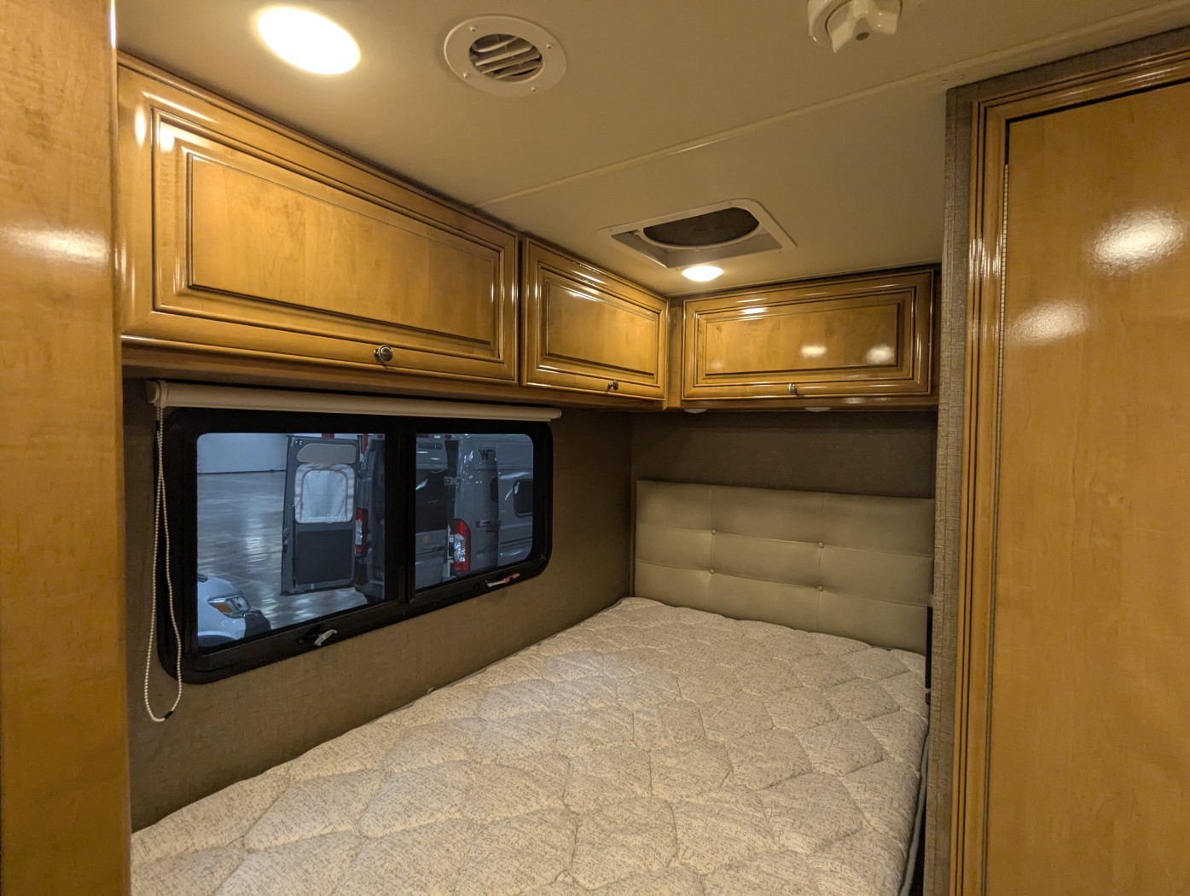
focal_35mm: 16
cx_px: 595
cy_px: 448
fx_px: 551
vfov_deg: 78.2
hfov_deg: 94.4
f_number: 2.2
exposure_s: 1/81.6
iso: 285
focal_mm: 2.35
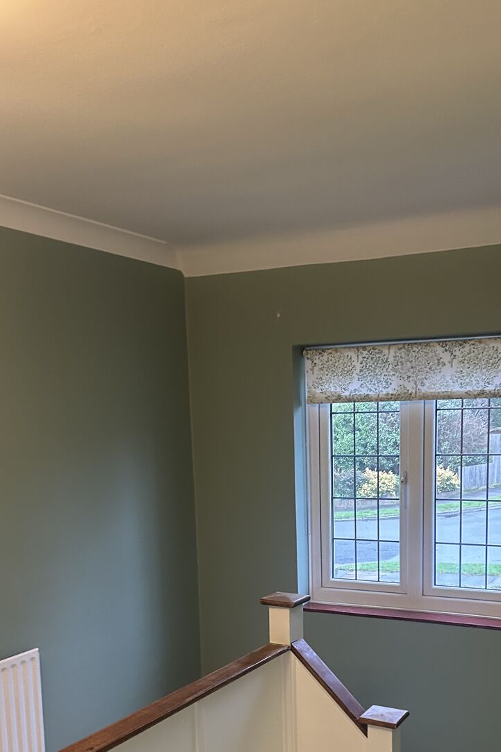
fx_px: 835
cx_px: 283
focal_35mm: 40
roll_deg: +1.4
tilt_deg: -10.4
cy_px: 548
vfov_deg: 47.0
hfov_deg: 33.3
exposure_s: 1/50
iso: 250
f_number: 1.5
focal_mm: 5.7
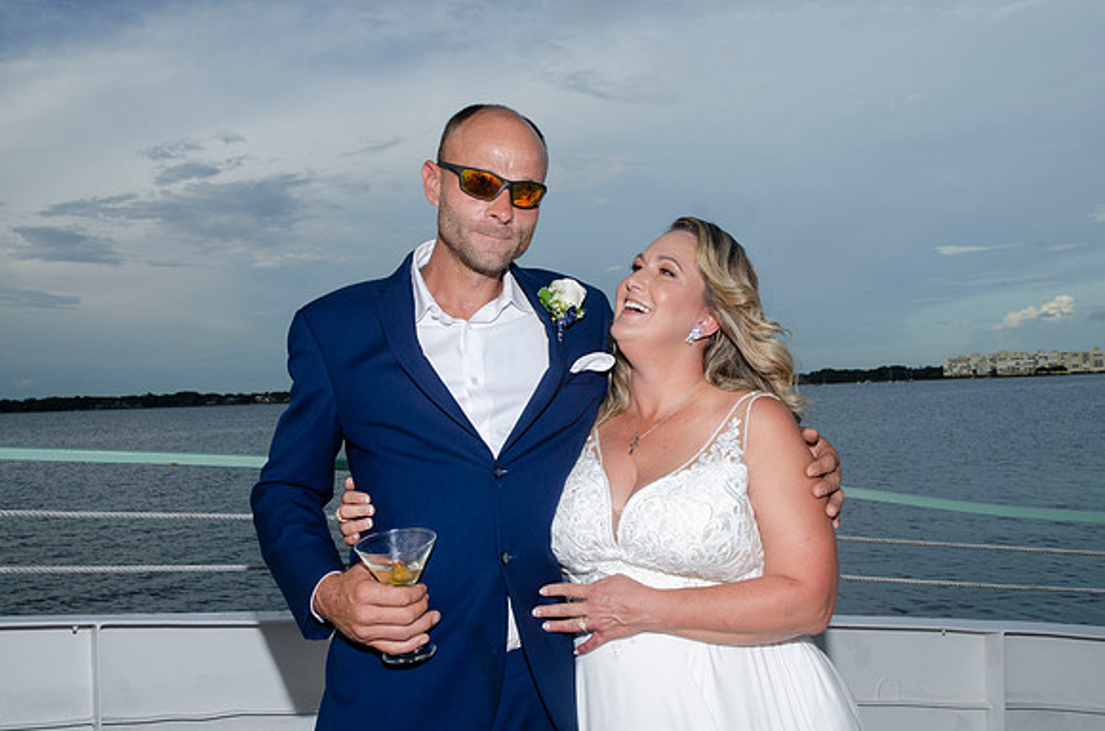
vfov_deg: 35.3
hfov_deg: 51.4
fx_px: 1149
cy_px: 366
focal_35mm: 38
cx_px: 552
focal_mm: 25
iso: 100
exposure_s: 1/160
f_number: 8
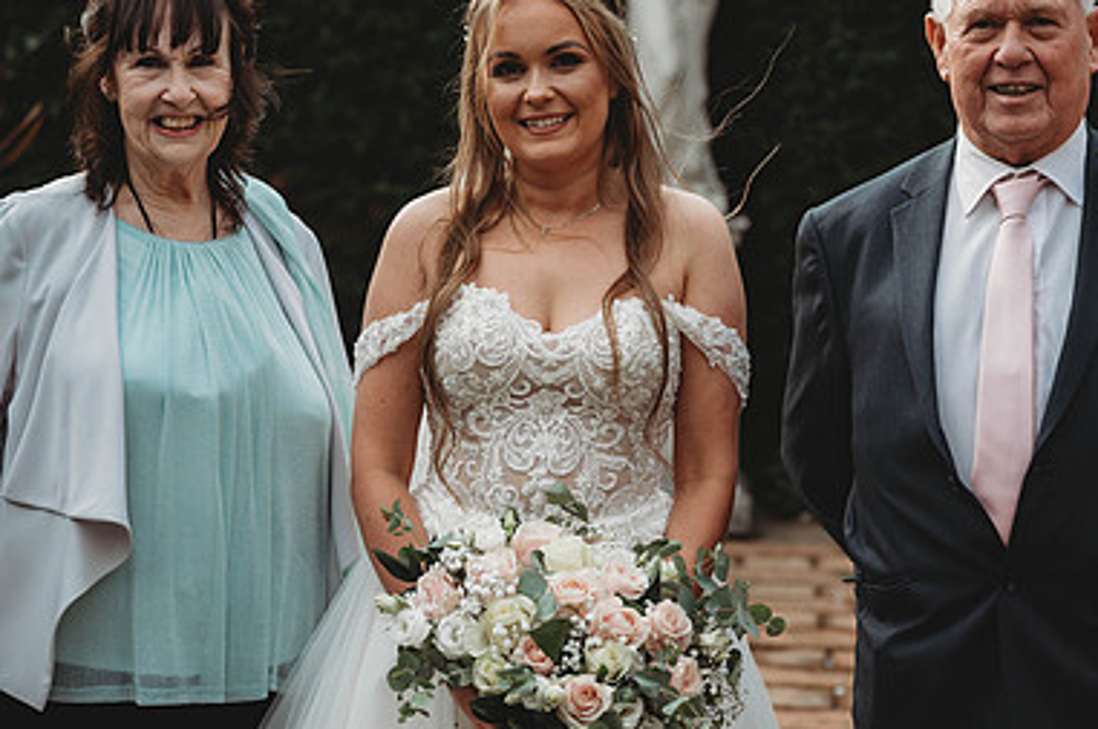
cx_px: 625
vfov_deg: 14.2
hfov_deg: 21.3
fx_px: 2924
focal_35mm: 96
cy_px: 395
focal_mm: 63
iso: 100
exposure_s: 1/400
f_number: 2.8
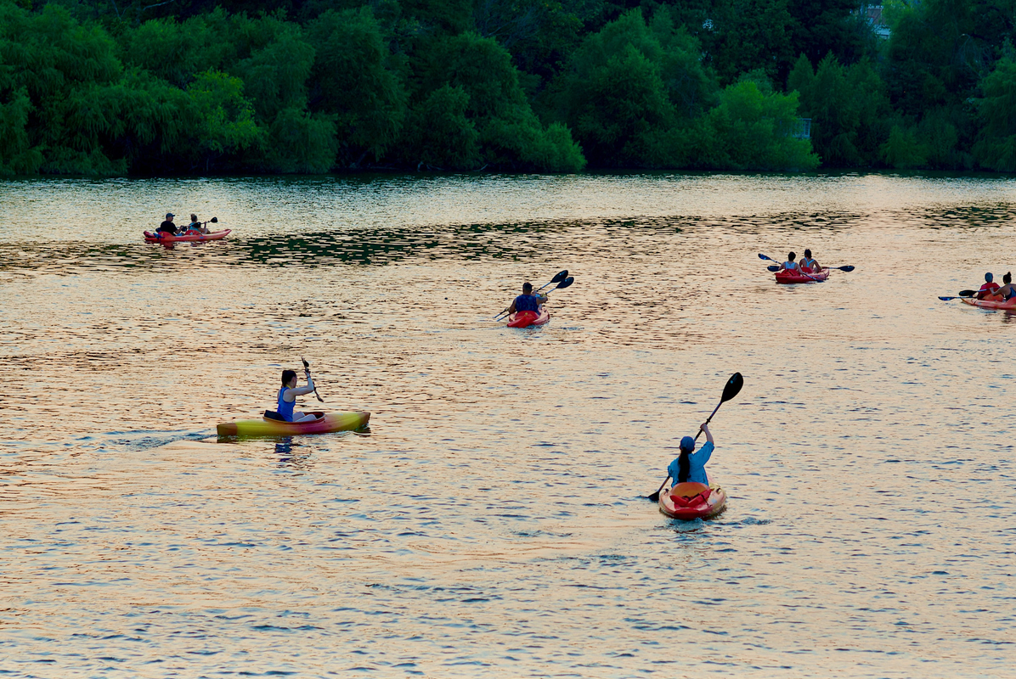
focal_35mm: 134
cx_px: 524
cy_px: 335
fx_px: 3772
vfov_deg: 10.3
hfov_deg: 15.3
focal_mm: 85
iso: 100
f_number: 4.5
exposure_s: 1/125
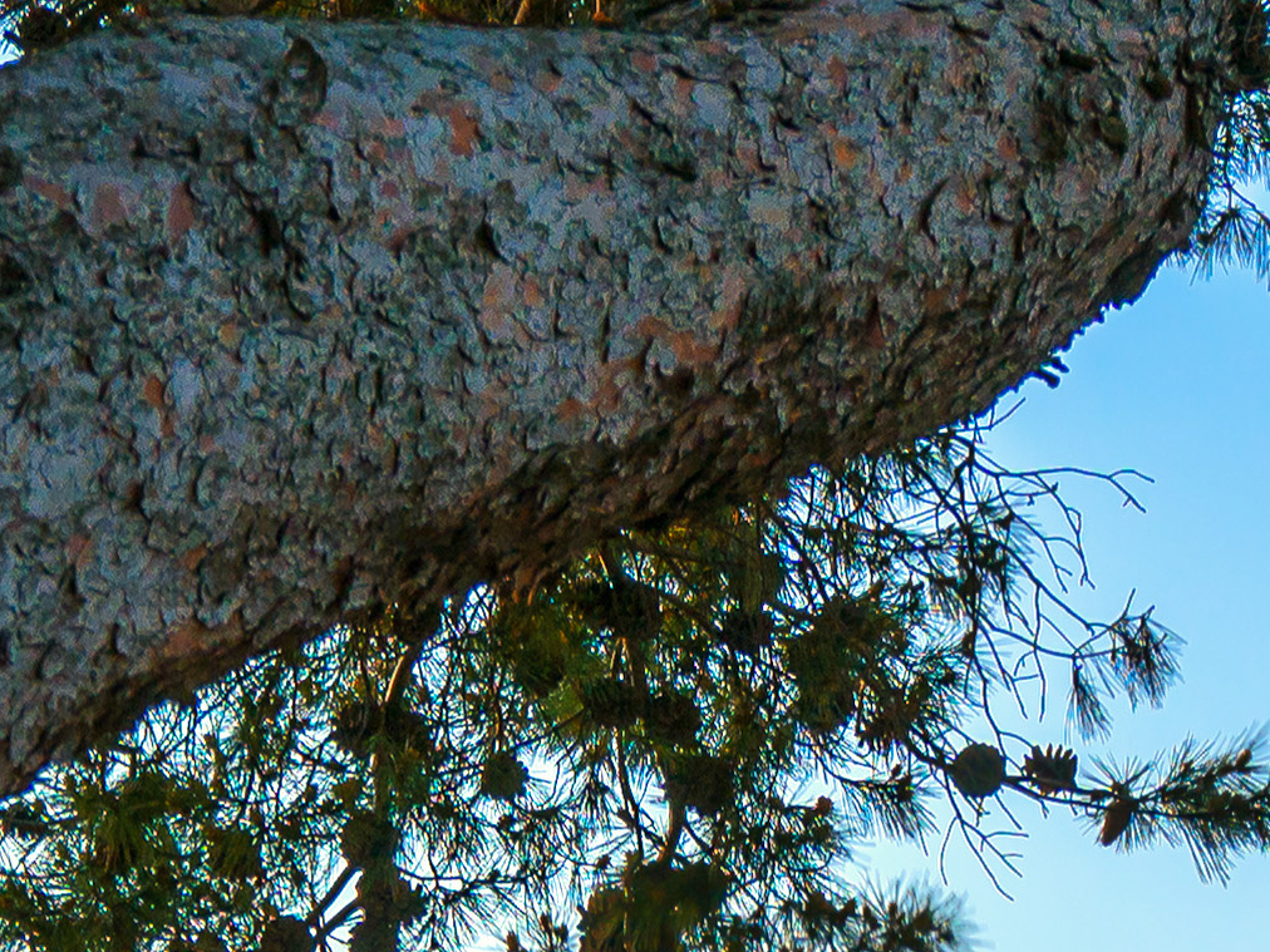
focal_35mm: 158
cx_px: -104
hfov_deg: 12.3
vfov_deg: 8.7
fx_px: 5797
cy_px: 2087
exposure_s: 1/5
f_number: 7.1
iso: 100
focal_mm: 21
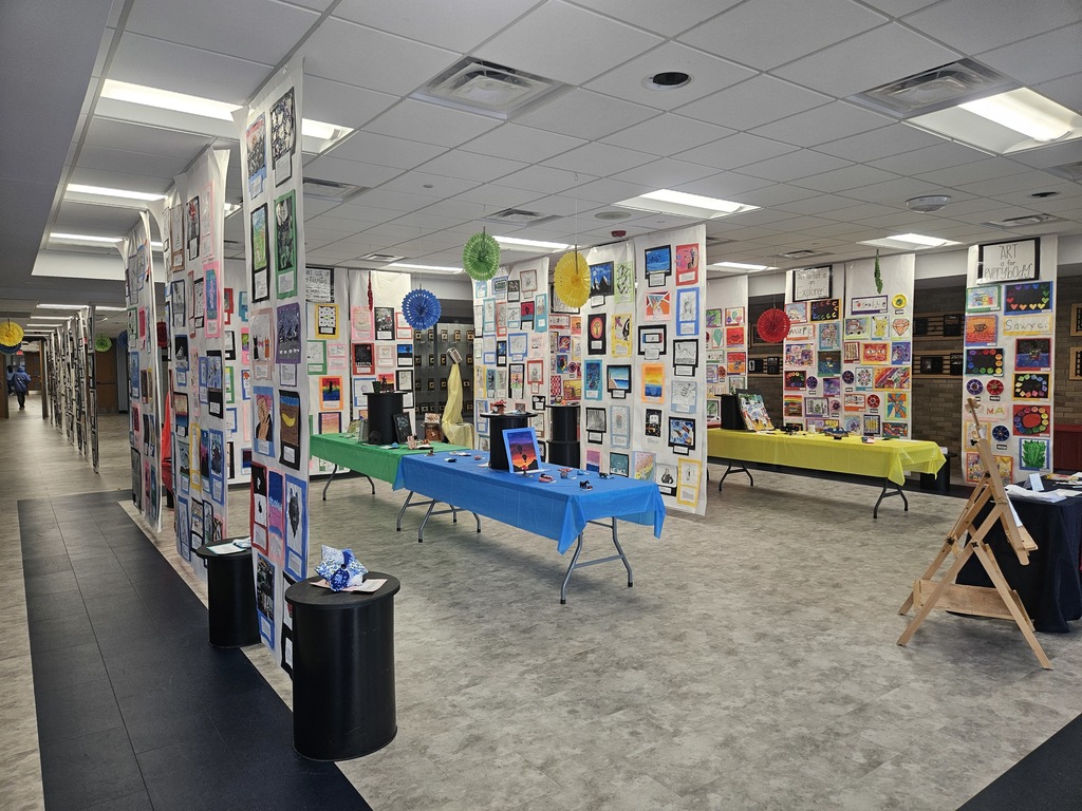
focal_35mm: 23
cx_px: 541
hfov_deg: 73.9
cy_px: 406
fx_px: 719
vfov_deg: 58.9
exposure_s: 1/120
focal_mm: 5.4
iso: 80
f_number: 1.8
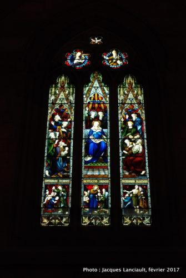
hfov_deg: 25.8
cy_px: 139
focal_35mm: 52
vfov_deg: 37.8
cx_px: 93
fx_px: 405
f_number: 4.5
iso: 800
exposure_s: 1/80
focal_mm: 35
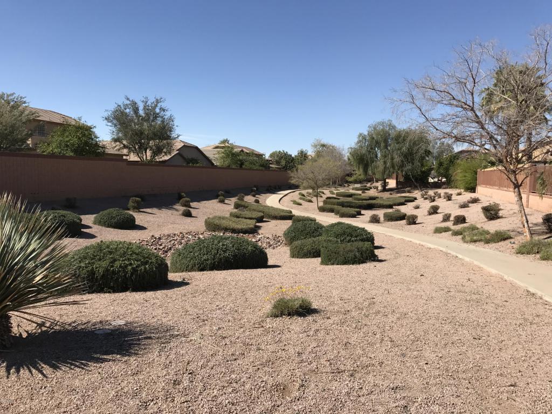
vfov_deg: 49.7
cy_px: 207
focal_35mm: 28
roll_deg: -1.2
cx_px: 276
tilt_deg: -4.5
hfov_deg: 63.4
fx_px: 446
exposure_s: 1/2591
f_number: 1.8
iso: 20
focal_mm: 3.99
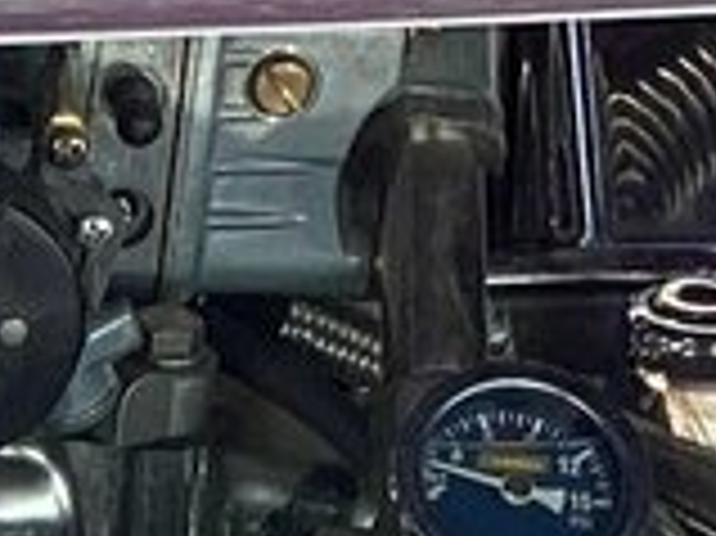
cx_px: -243
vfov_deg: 6.1
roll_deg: -2.4
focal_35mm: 234
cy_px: 1203
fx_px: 4836
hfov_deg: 8.3
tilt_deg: -33.0
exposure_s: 1/331
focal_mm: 3.3
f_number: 2.4
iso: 25
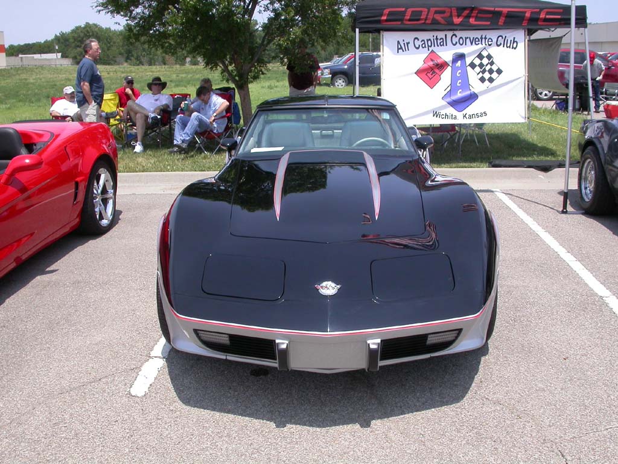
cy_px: 232
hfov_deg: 49.0
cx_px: 309
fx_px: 678
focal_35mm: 38
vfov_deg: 37.7
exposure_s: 1/332
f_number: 6.7
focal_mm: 7.85
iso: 100
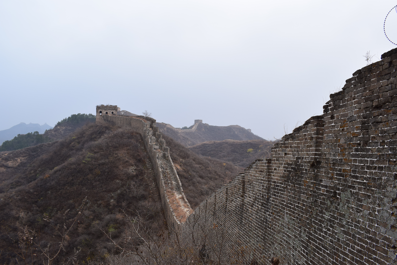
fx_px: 331
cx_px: 198
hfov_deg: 61.9
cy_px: 132
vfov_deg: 43.6
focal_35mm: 30
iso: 400
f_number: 10
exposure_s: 1/320
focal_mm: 20
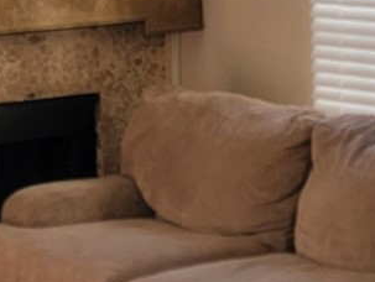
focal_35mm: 162
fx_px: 1757
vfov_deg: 9.2
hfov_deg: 12.2
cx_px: 192
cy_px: 90
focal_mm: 6.7
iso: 50
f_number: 1.8
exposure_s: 1/120
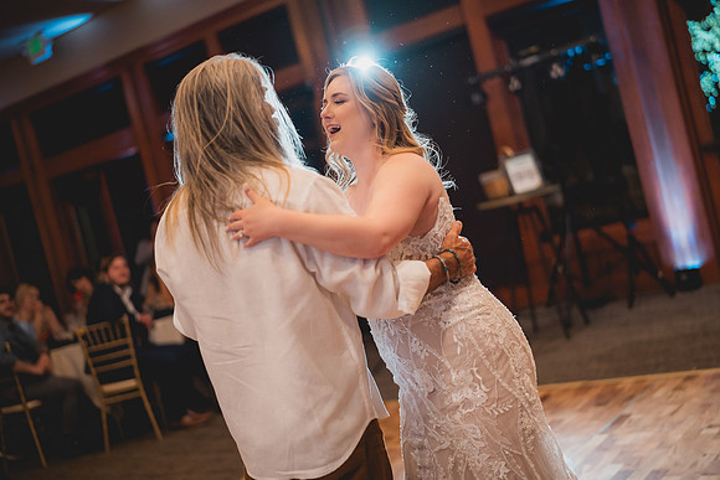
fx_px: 1000
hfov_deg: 39.6
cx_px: 360
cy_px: 240
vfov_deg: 27.0
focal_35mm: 50
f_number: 1.4
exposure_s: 1/400
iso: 1250
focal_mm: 50
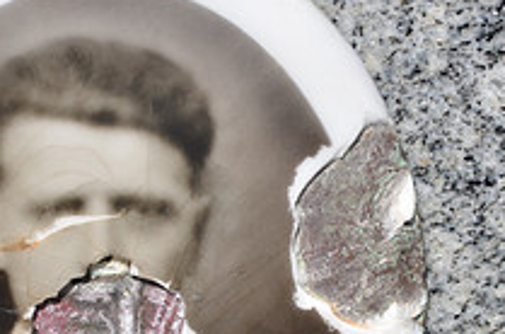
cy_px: 281
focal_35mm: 292
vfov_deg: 4.7
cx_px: 116
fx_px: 4084
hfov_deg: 7.1
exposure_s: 1/320
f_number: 9
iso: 100
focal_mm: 70
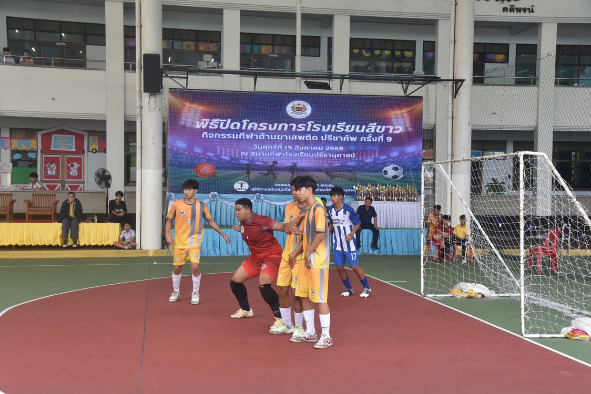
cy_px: 197
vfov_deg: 29.3
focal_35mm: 46
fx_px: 755
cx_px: 296
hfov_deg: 42.7
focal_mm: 46
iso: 2000
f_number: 5.6
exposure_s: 1/250
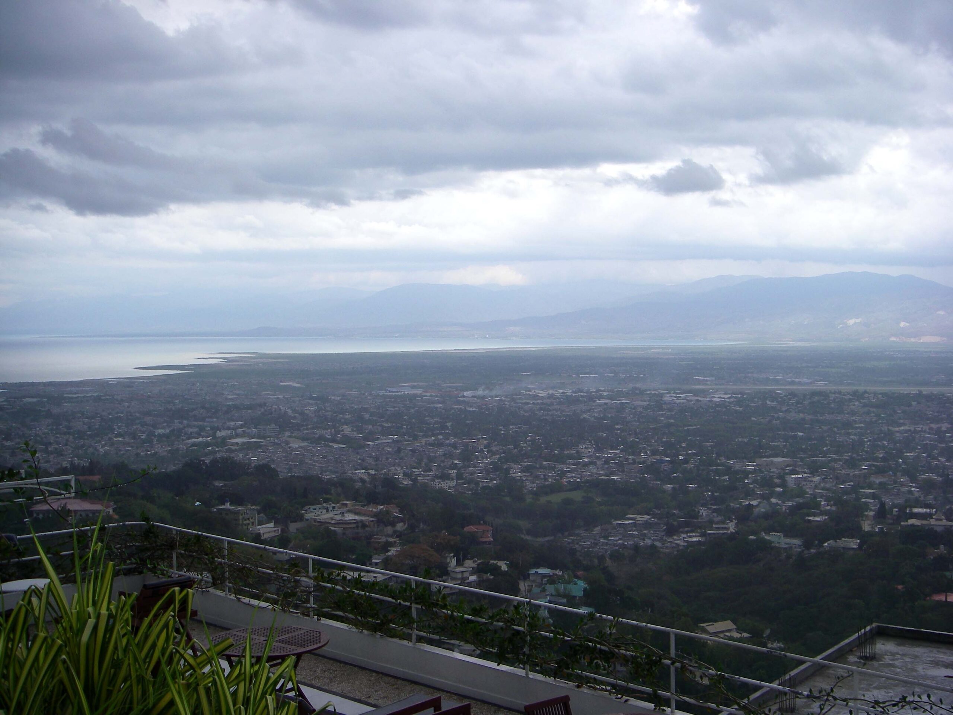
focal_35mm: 49
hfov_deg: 38.9
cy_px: 358
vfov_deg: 29.7
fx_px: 1349
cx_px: 476
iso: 64
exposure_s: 1/80
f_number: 3.5
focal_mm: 8.1
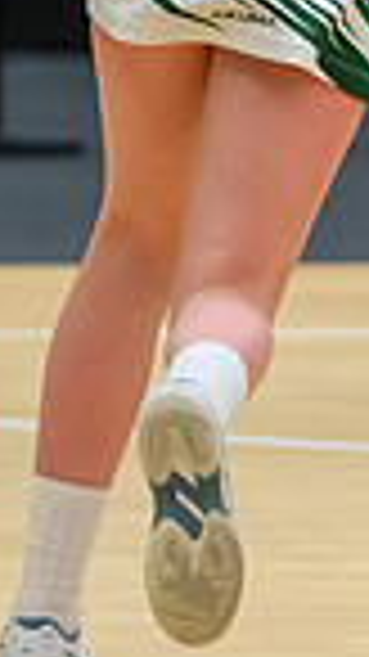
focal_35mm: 1259
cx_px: 1175
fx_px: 21925
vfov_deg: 1.7
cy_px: -296
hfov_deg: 1.0
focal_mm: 200
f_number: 3.5
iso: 4000
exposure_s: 1/1000
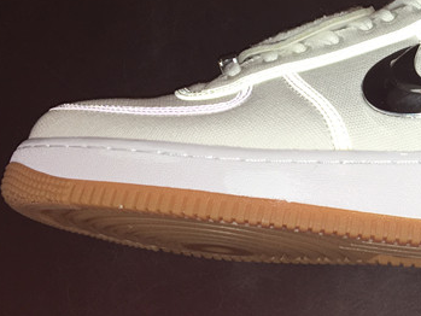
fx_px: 1010
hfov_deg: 22.1
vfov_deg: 17.7
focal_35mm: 83
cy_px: 68
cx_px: 479
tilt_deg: -64.5
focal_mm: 4.15
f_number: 2.2
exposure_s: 1/24
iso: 25
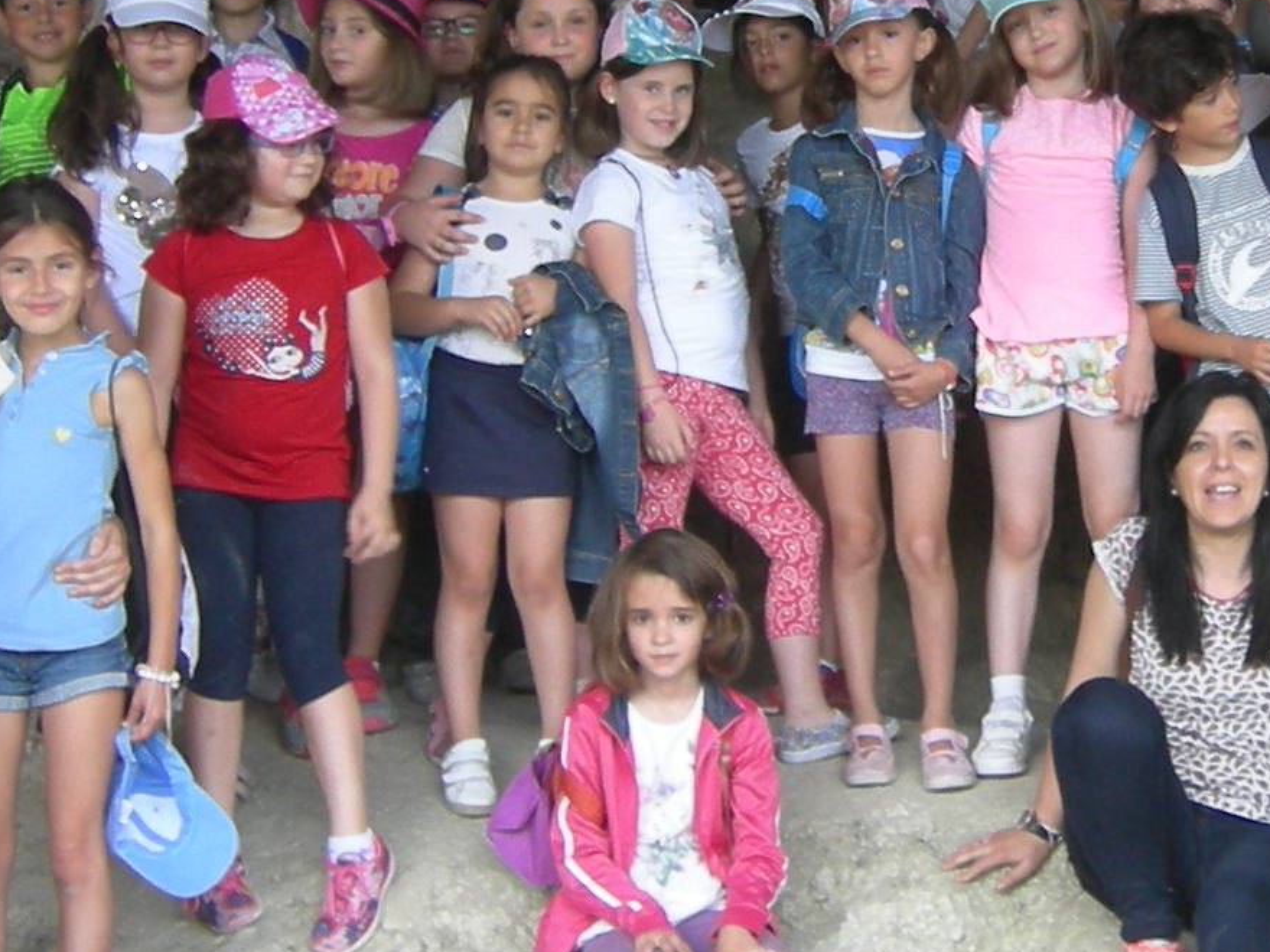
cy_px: 134
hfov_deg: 18.3
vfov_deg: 13.9
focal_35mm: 106
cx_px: 1081
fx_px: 3889
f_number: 2.7
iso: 64
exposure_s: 1/56.7
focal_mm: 7.5
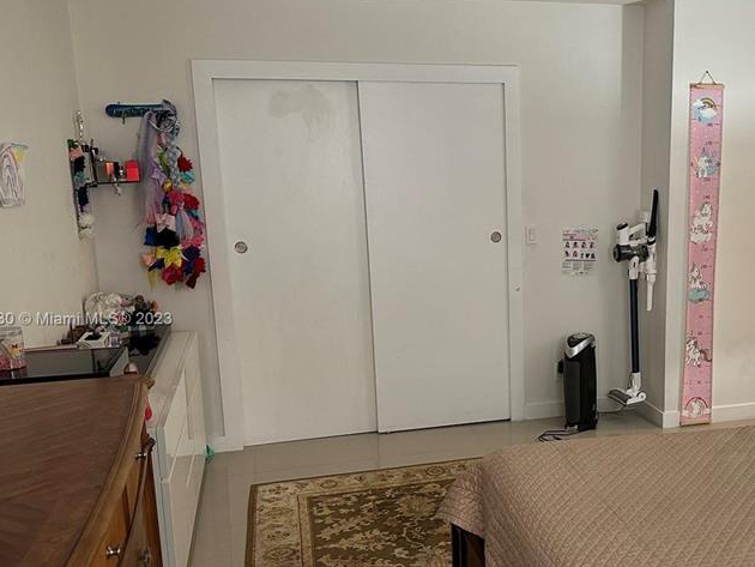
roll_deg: +0.9
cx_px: 540
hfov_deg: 46.6
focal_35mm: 39
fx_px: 851
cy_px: 320
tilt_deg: -12.3
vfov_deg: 36.8
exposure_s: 1/60
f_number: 1.78
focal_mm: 6.86
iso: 320
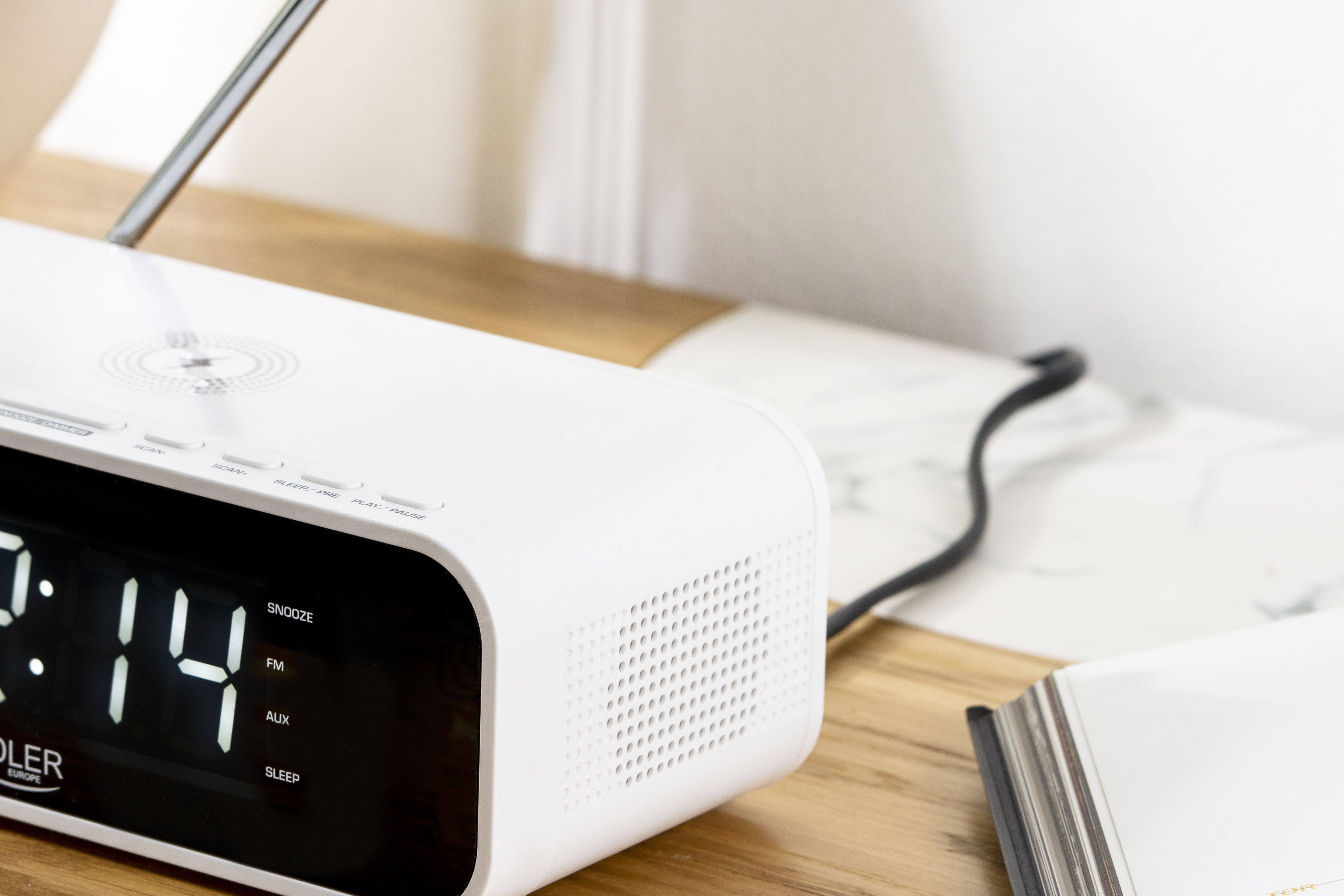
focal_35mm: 223
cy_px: 187
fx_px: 8324
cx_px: 273
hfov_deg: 9.2
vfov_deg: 6.2
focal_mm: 90
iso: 100
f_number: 6.3
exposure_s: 1/125
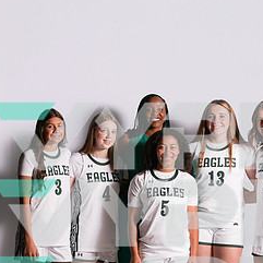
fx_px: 954
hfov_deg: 15.7
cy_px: 214
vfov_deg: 15.6
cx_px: 153
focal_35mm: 111
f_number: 11
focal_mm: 70
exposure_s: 1/125
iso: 160
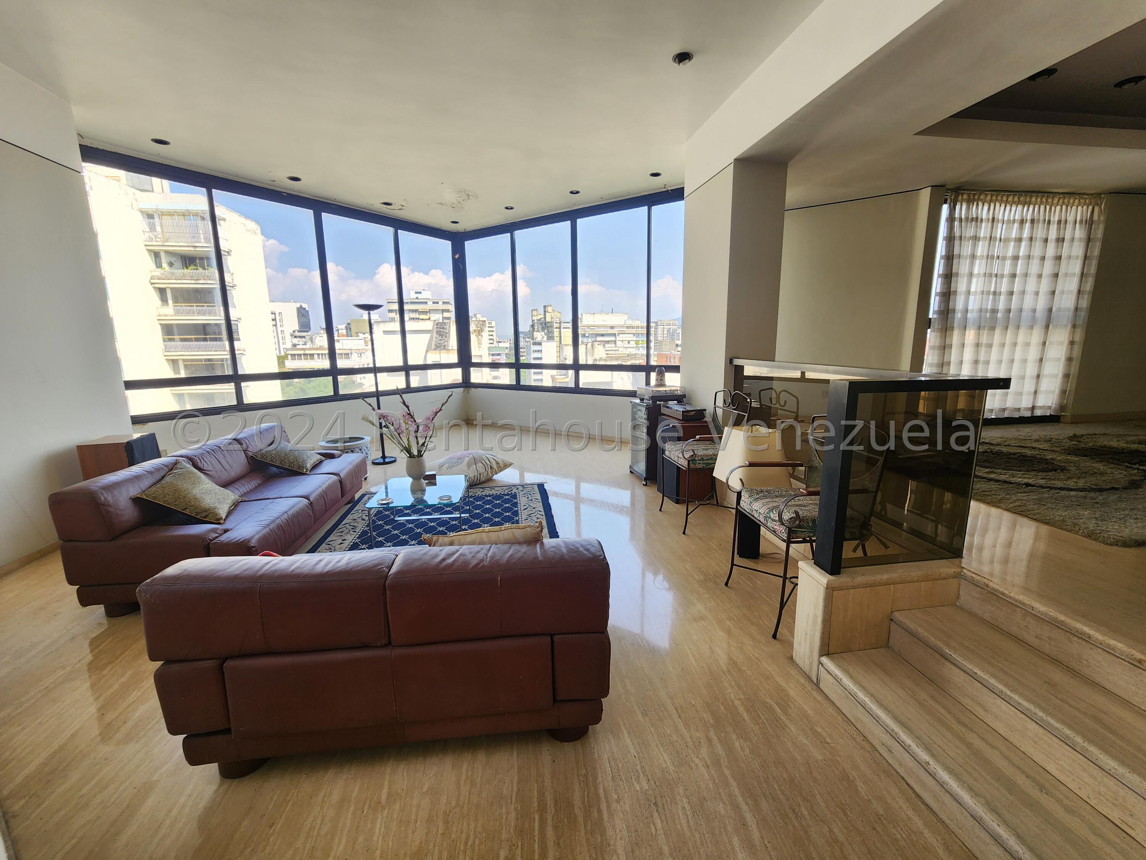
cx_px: 573
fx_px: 430
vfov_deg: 89.9
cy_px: 430
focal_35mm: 13
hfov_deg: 106.2
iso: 64
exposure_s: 1/120
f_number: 2.2
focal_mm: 2.2
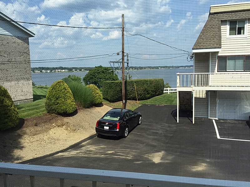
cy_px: 94
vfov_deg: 48.2
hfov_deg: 61.7
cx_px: 125
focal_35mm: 29
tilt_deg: -6.7
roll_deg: +0.0
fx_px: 209
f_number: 2.2
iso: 32
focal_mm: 4.15
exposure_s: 1/989
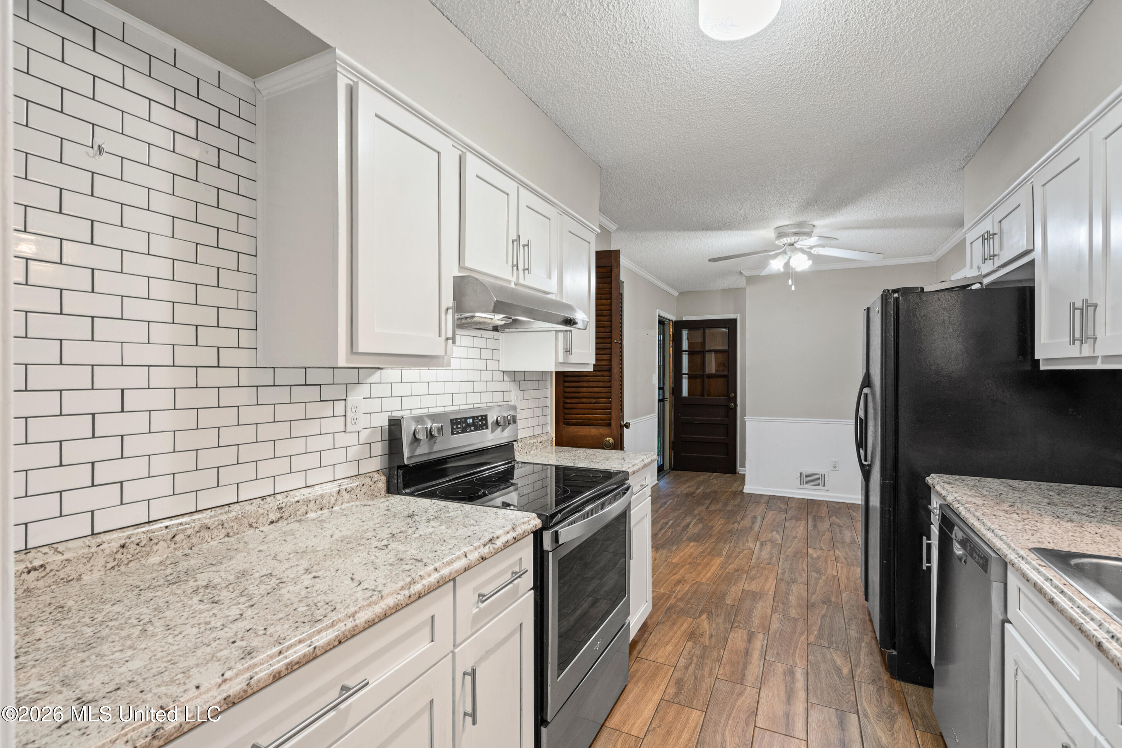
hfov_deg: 96.7
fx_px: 499
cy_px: 374
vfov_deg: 73.7
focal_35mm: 16
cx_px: 561
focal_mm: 16
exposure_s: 1/2
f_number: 9.5
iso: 800
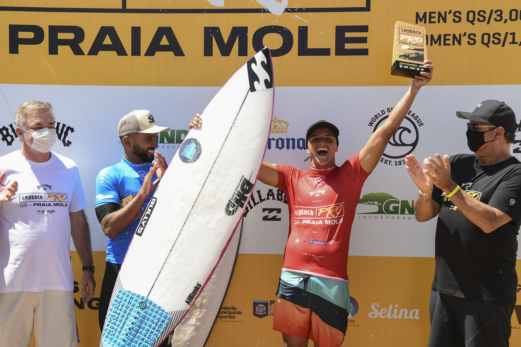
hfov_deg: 31.0
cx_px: 260
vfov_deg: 20.9
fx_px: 941
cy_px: 174
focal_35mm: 65
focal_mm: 65
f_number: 6.3
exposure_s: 1/200
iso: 100
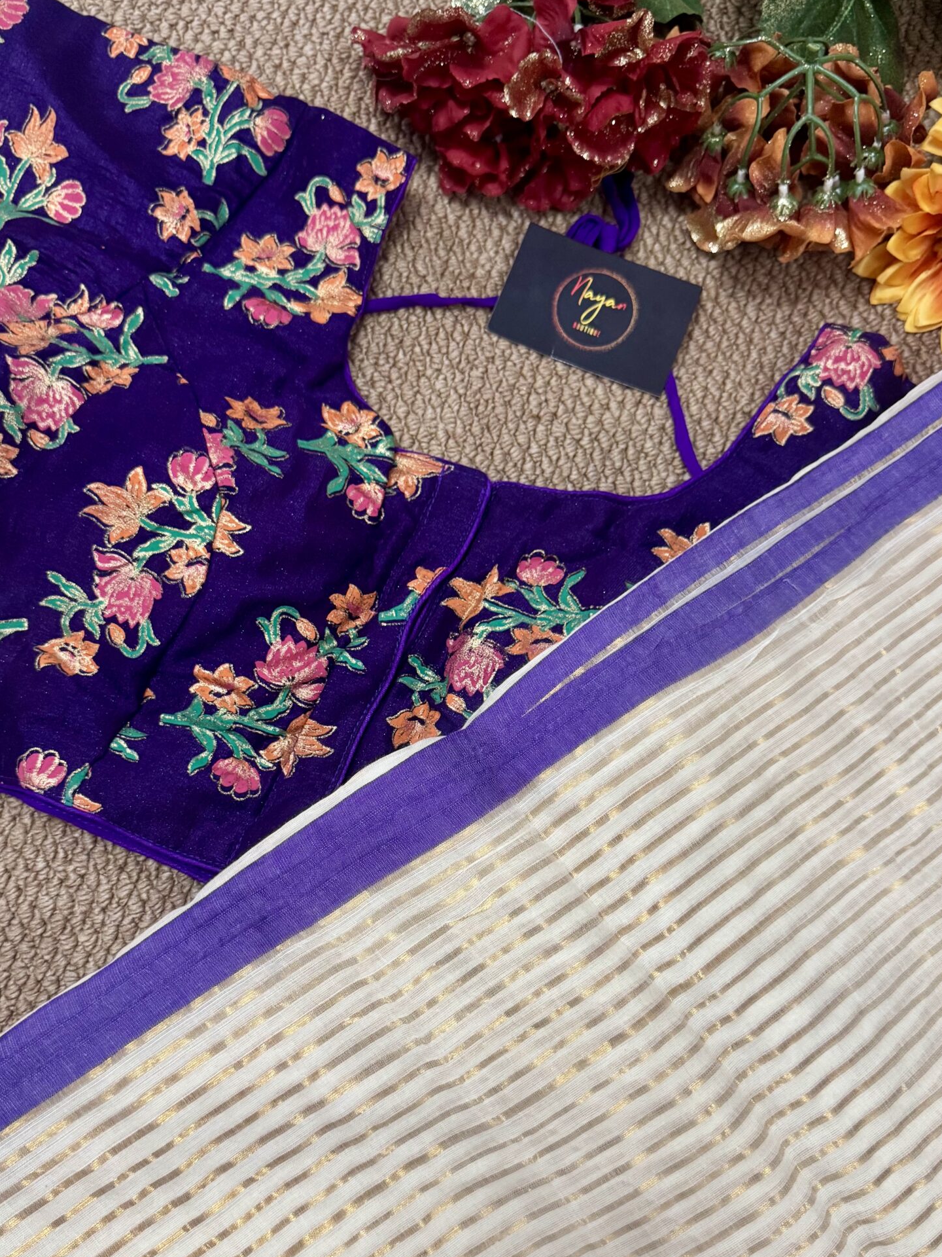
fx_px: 1161
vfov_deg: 56.6
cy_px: 710
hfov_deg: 44.1
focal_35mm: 32
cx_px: 439
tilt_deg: -76.0
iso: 500
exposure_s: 1/50
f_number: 1.78
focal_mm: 6.76
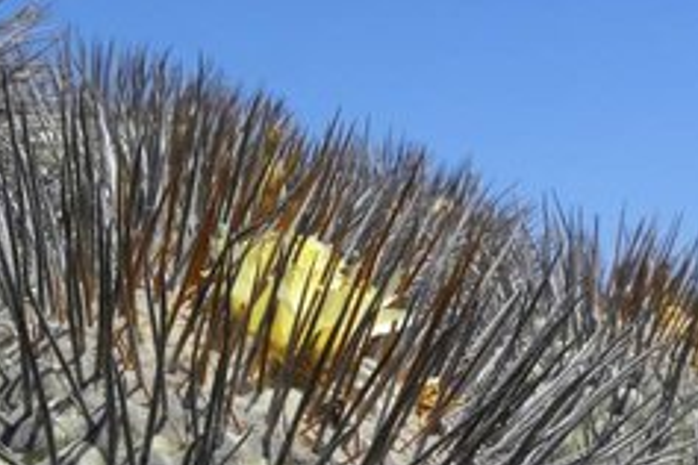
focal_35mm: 72
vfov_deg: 18.6
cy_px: 436
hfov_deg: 28.1
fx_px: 1396
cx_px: 318
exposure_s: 1/178
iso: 64
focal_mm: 7.3
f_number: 8
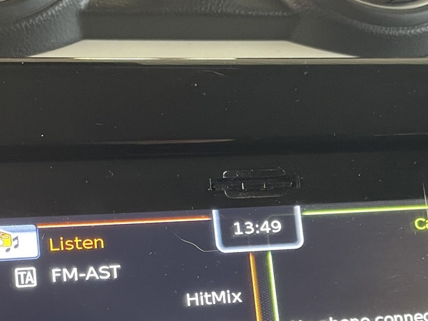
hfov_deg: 31.7
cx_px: 189
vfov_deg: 23.5
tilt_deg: -19.2
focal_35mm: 61
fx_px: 754
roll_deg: -1.8
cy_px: 280
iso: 400
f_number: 1.6
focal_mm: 4.2
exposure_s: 1/33
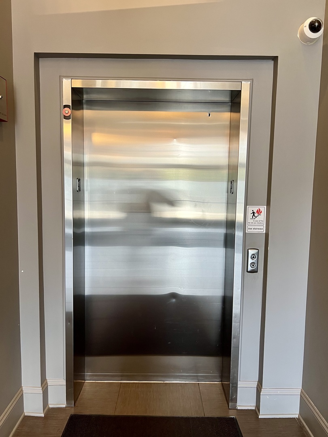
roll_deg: -1.0
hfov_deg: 53.1
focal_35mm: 26
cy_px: 218
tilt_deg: -5.1
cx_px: 164
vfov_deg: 67.3
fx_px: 328
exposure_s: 1/60
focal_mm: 5.7
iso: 100
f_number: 1.5
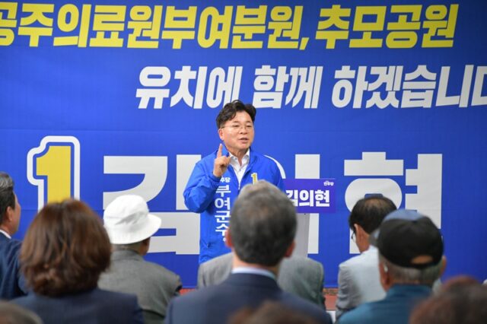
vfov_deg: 20.6
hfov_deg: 30.5
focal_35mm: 66
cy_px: 162
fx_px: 892
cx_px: 244
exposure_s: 1/400
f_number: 2.8
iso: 3200
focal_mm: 66
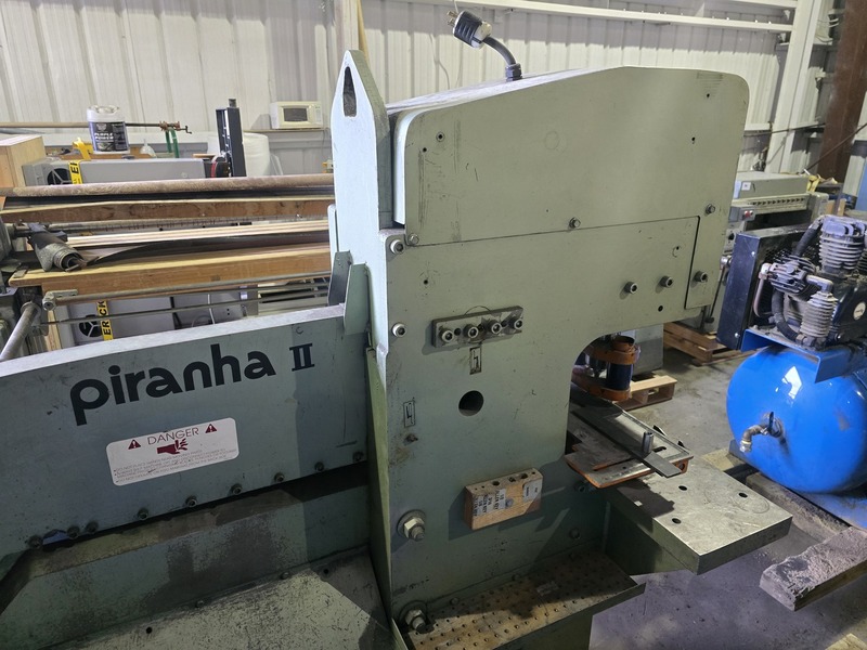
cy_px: 325
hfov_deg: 73.9
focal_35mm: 23
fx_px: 576
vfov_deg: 58.9
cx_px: 434
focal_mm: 6.3
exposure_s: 1/120
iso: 1000
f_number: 1.7
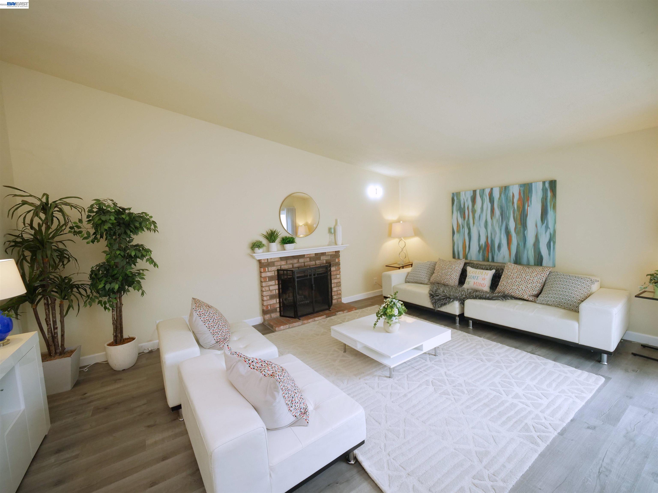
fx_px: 266
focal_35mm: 14
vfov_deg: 85.7
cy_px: 246
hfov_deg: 102.1
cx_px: 329
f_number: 2.8
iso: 800
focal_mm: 7
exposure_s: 1/125
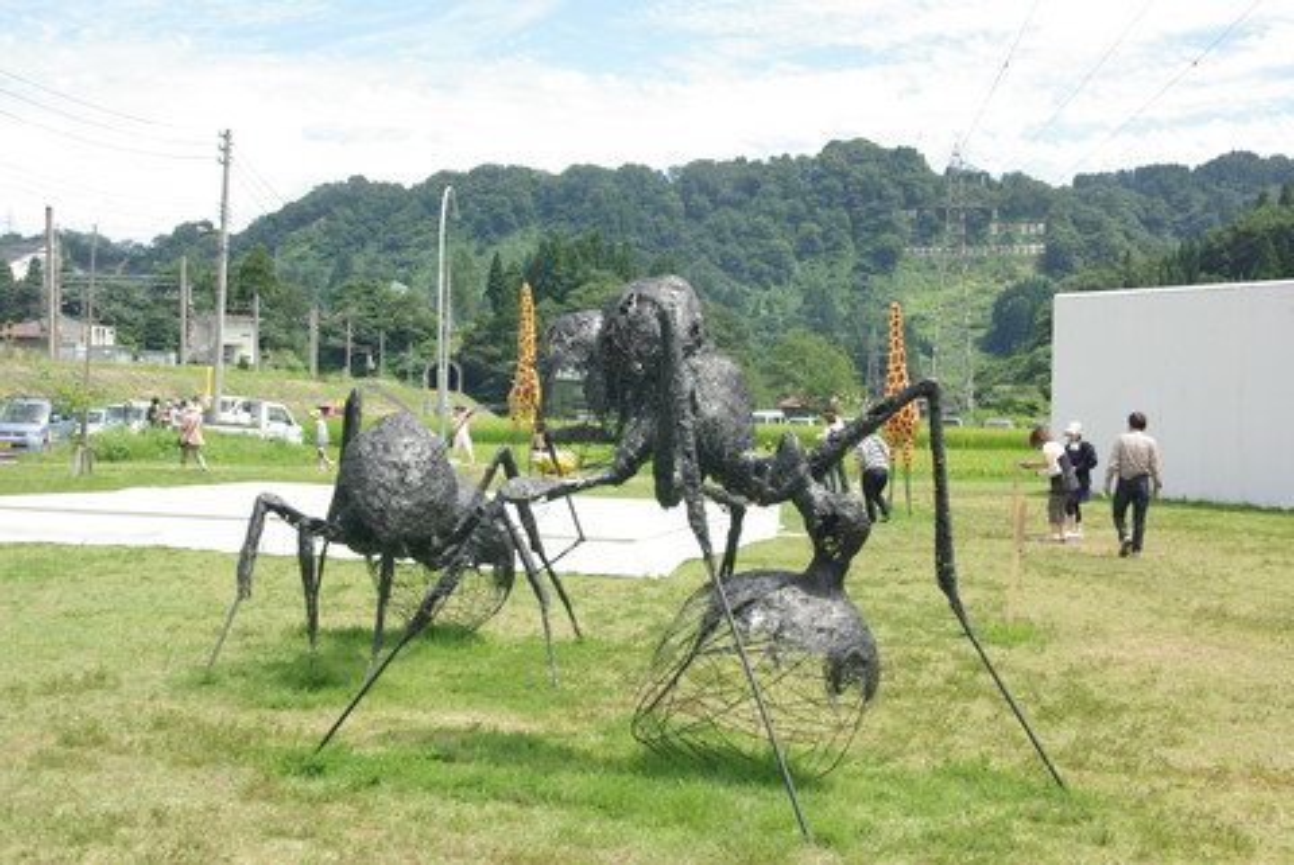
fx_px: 1835
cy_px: 432
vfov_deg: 26.5
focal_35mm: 51
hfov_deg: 38.8
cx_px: 647
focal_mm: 34
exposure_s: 1/350
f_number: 8
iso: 400
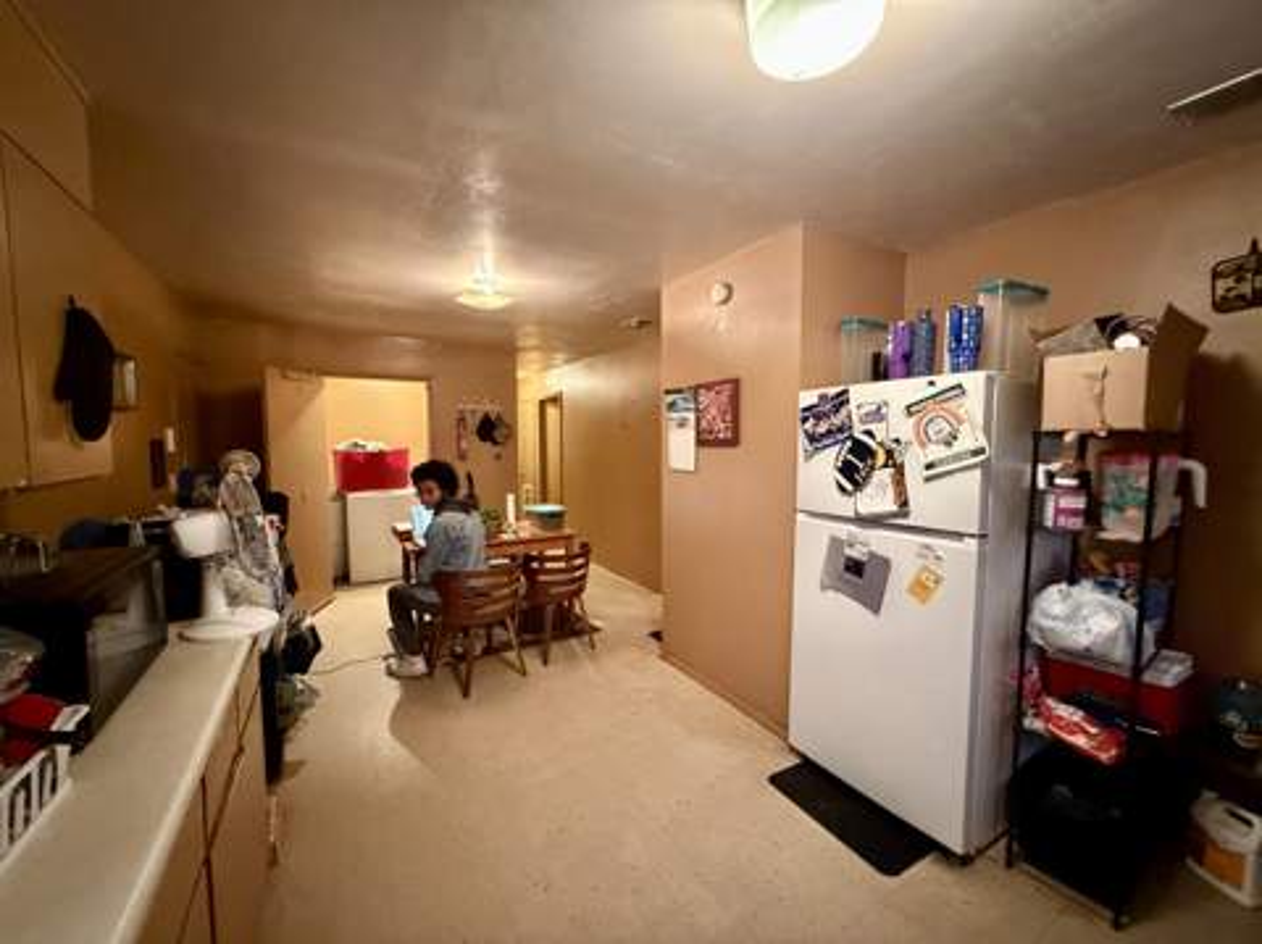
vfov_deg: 85.6
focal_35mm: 14
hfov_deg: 102.1
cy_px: 472
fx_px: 510
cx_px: 631
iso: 1000
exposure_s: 1/40
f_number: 2.2
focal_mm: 2.22
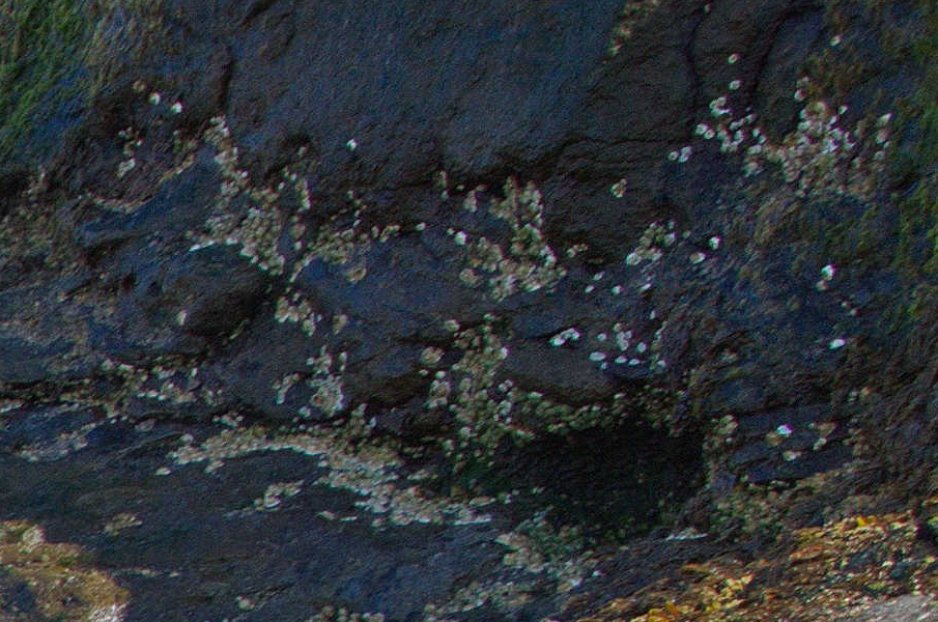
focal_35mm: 147
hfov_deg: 11.6
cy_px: 1200
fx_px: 3823
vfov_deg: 8.8
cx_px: -1271
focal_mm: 18
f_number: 6.3
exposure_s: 1/160
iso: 200
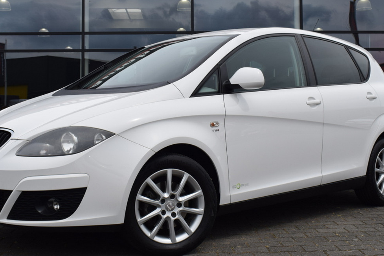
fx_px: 573
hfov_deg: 37.0
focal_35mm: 54
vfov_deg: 25.0
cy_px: 84
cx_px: 173
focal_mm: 25
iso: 200
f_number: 10
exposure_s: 1/400
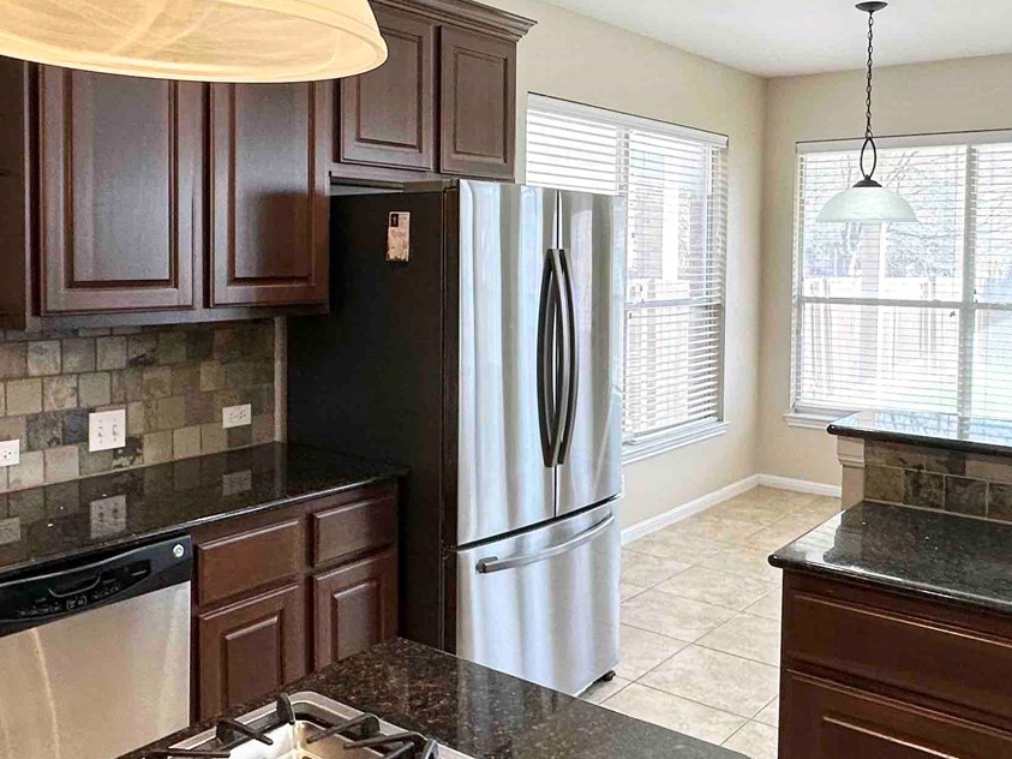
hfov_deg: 54.0
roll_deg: +0.0
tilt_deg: -3.3
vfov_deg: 41.5
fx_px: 994
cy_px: 292
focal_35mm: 34
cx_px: 507
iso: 80
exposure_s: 1/120
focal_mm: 2.22
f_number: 2.2
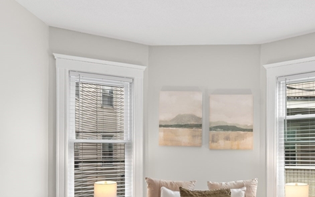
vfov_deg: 38.7
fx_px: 266
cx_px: 203
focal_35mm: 31
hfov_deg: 60.1
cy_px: 164
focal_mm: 14
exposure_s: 1/2
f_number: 8
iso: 400
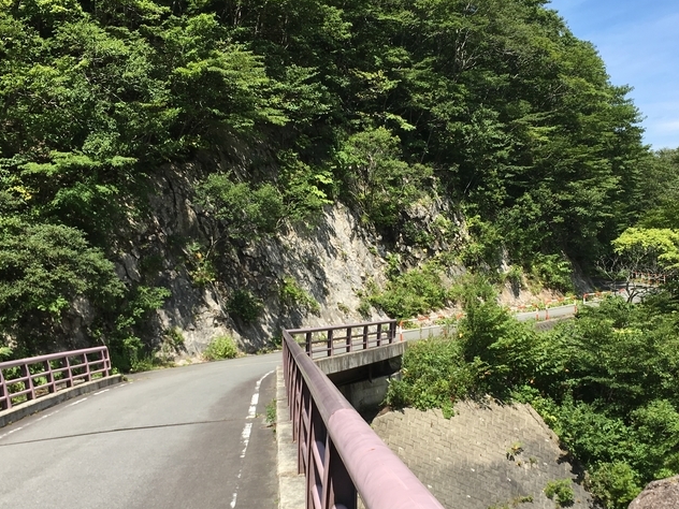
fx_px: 922
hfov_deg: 40.4
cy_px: 328
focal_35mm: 47
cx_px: 366
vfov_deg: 30.7
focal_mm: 4.15
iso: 25
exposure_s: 1/1148
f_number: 2.2
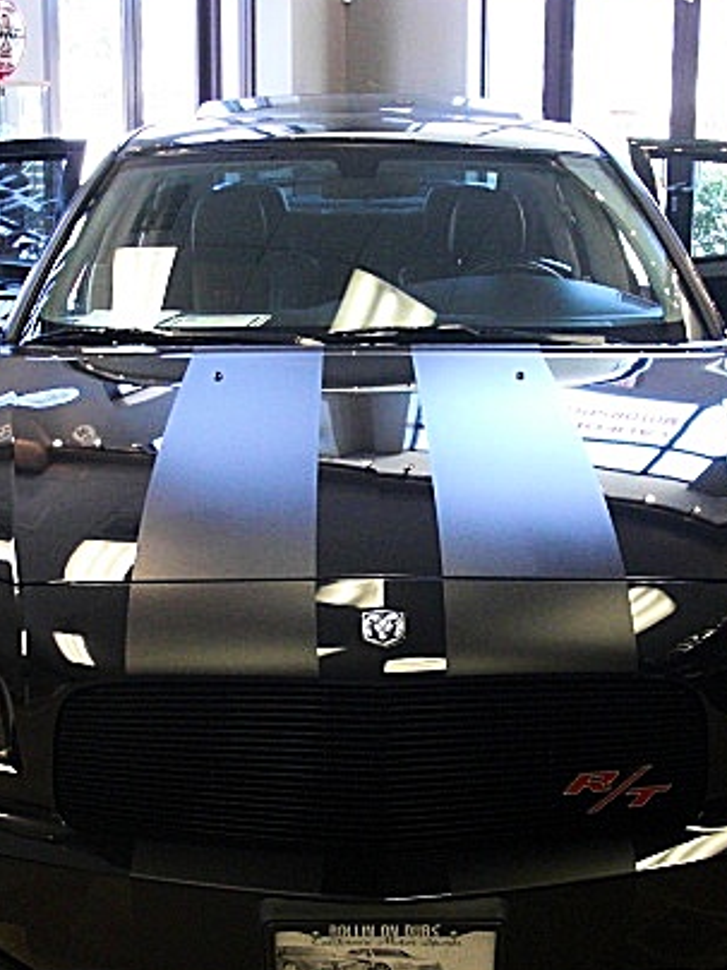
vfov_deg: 33.7
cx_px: 379
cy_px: 540
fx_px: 1596
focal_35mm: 57
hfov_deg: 25.7
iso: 400
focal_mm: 6.3
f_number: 2.8
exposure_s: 1/60
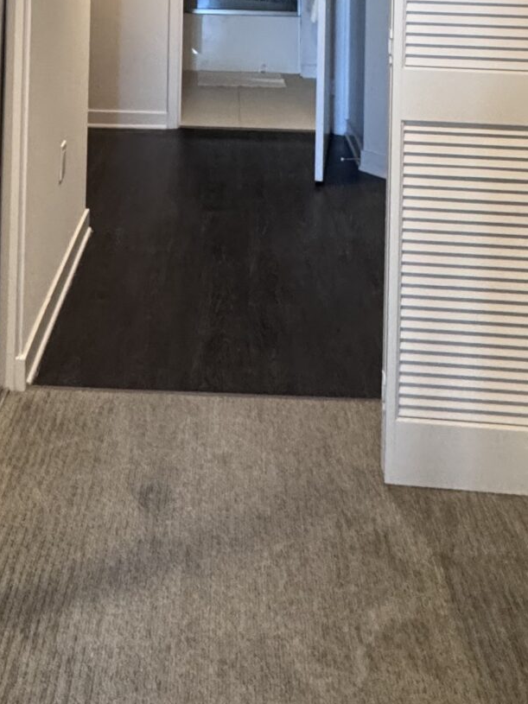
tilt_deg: +1.4
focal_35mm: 44
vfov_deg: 34.2
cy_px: -149
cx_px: 213
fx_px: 895
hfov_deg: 32.8
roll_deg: -1.5
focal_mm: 2.22
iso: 500
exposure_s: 1/60
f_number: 2.2
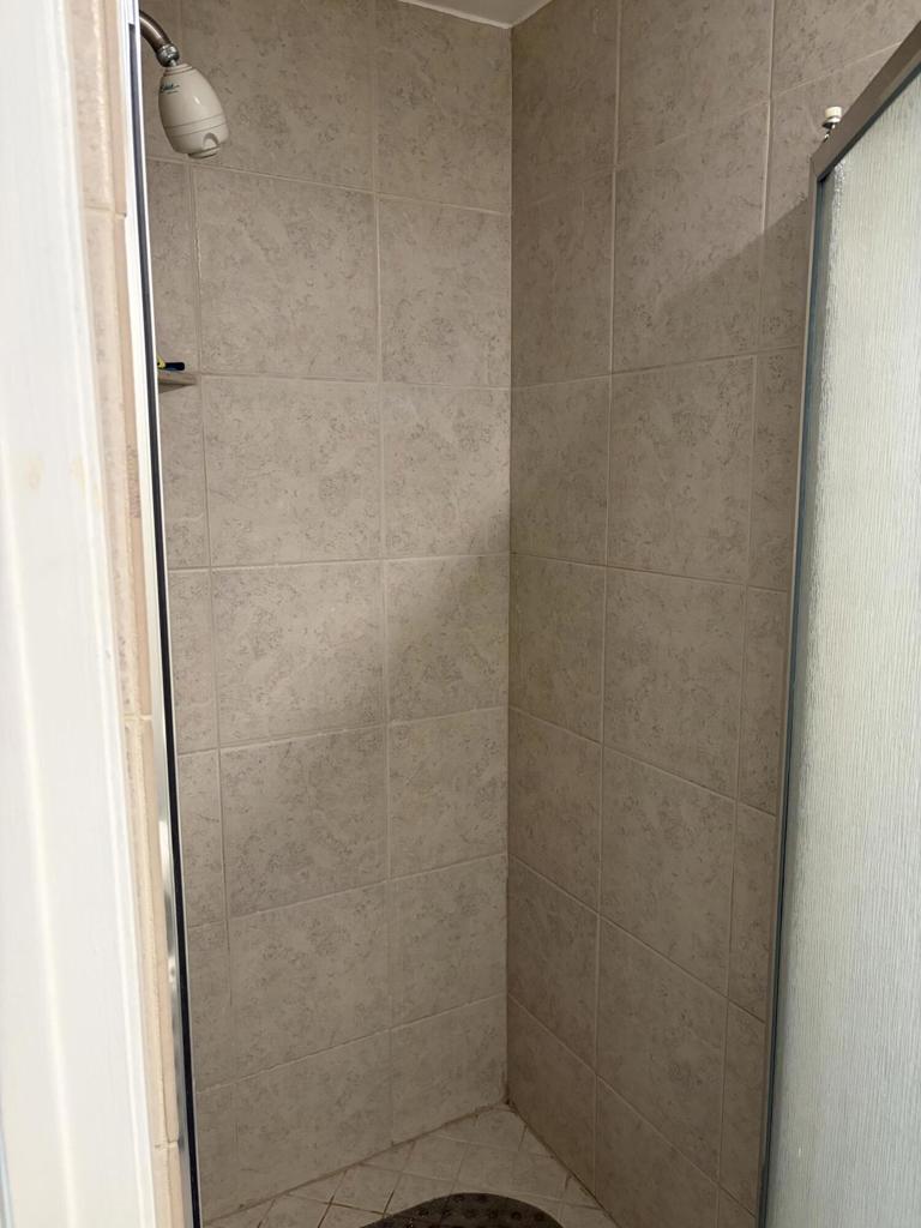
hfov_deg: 53.1
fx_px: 922
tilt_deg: -9.4
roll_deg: -0.2
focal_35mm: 26
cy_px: 614
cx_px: 460
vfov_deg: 67.3
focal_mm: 5.96
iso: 250
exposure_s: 1/41
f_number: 1.6
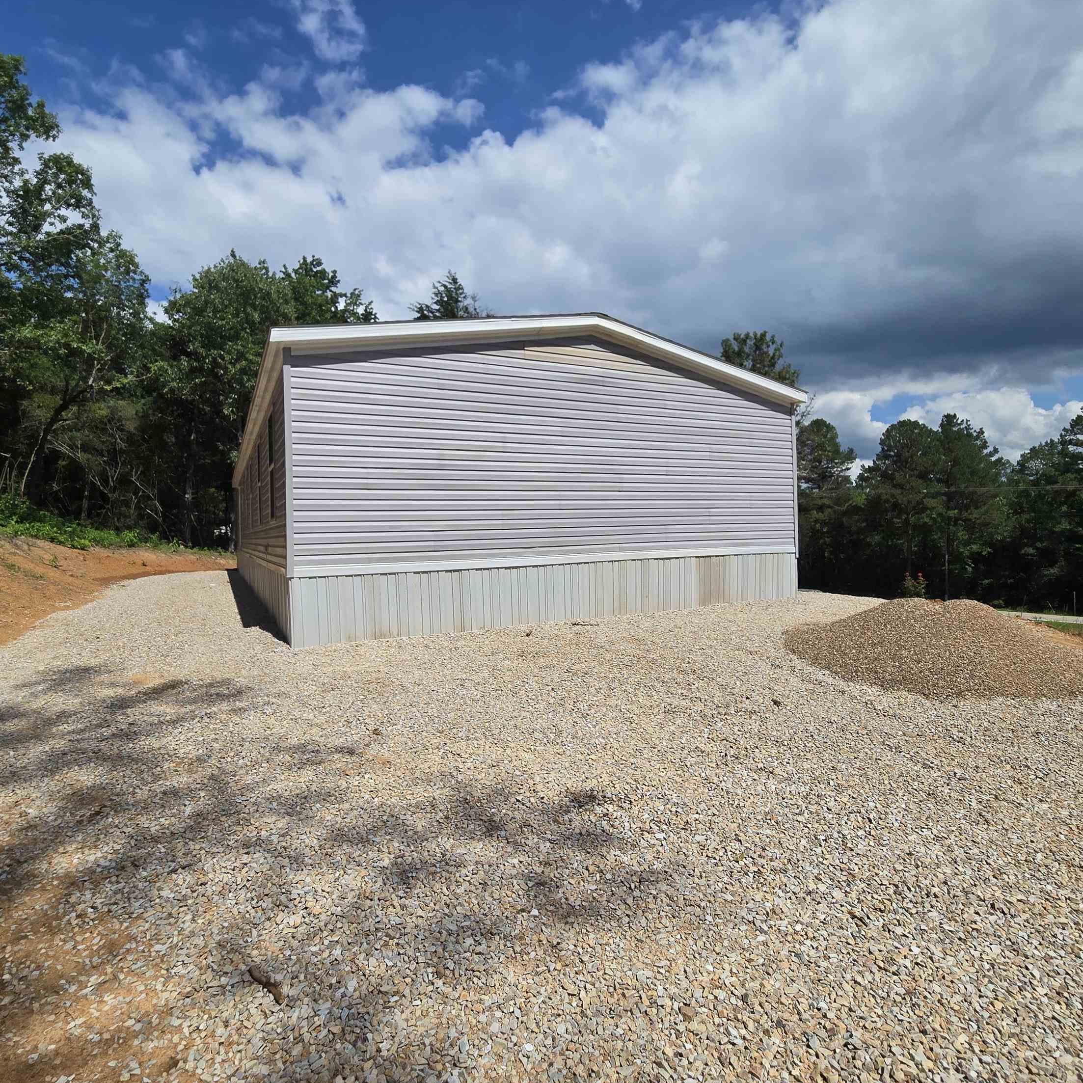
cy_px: 523
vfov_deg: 87.4
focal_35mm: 16
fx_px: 566
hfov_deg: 87.4
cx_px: 542
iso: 50
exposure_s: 1/3999
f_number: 2.2
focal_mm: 2.2
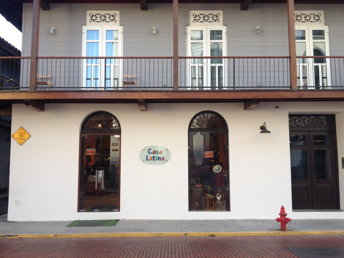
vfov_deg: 40.7
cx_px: 172
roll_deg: +0.7
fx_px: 348
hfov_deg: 52.6
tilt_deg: +2.7
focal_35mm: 35
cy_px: 129
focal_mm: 4.28
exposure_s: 1/120
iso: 50
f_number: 2.4
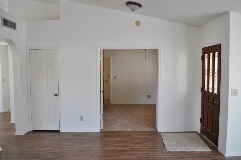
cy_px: 80
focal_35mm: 30
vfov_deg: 43.5
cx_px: 120
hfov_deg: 62.0
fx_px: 201
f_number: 5
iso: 400
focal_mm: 20
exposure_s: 1/100
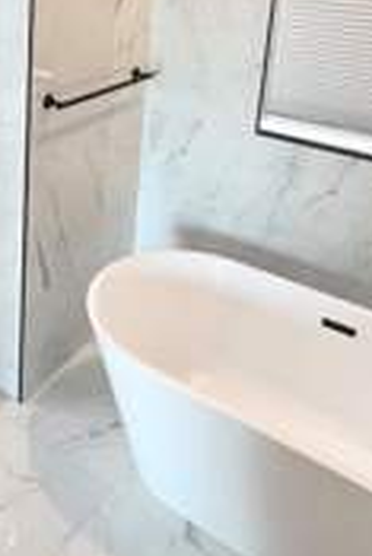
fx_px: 572
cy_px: 76
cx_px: 38
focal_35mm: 37
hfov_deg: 34.1
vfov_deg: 47.6
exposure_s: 1/120
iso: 200
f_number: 1.8
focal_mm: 1.57
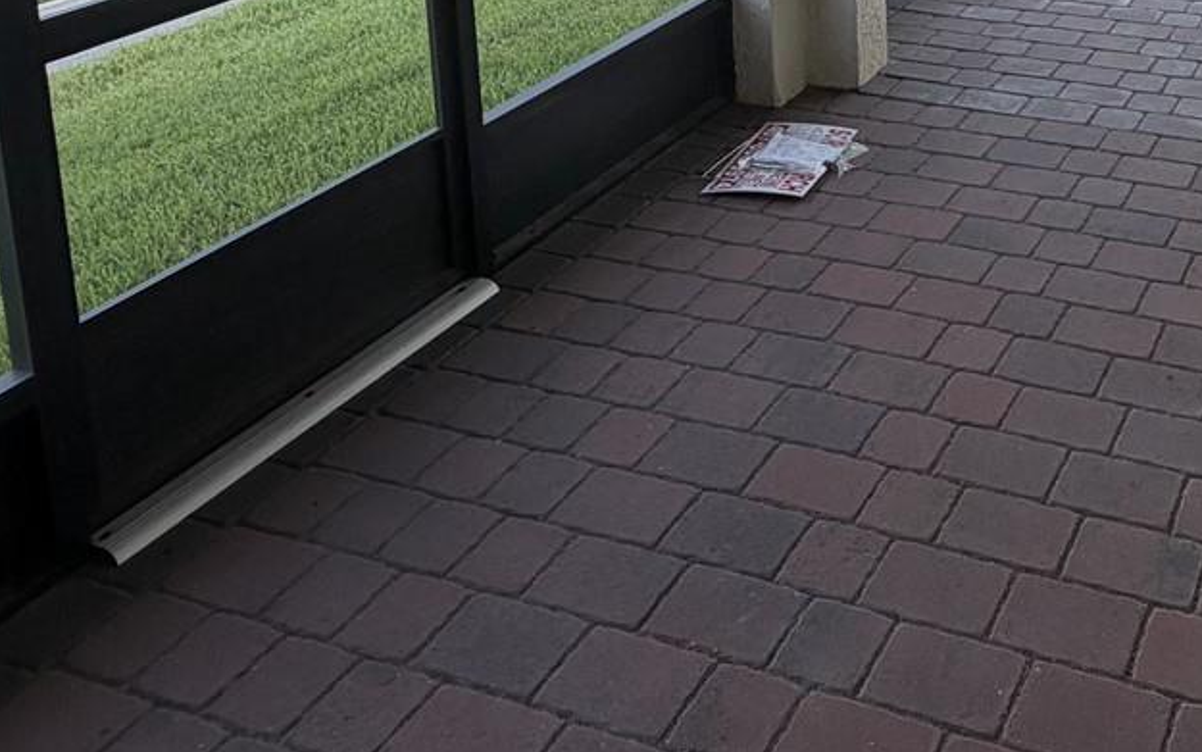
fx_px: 1245
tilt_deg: -8.3
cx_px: 1071
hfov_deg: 46.7
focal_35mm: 38
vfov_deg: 27.6
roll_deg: +0.0
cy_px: -242
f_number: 2.2
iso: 50
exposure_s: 1/313
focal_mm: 2.22
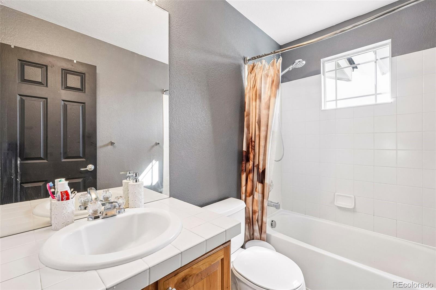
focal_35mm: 15
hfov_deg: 100.4
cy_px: 145
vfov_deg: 77.3
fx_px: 182
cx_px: 218
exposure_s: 1/13
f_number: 8
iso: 800
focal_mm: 10
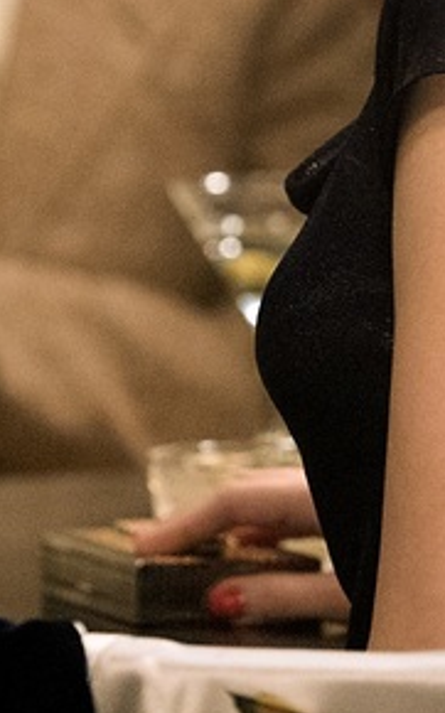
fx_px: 13674
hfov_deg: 1.9
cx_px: 243
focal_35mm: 704
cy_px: 73
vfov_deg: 3.0
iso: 6400
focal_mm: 200
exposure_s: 1/160
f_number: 4
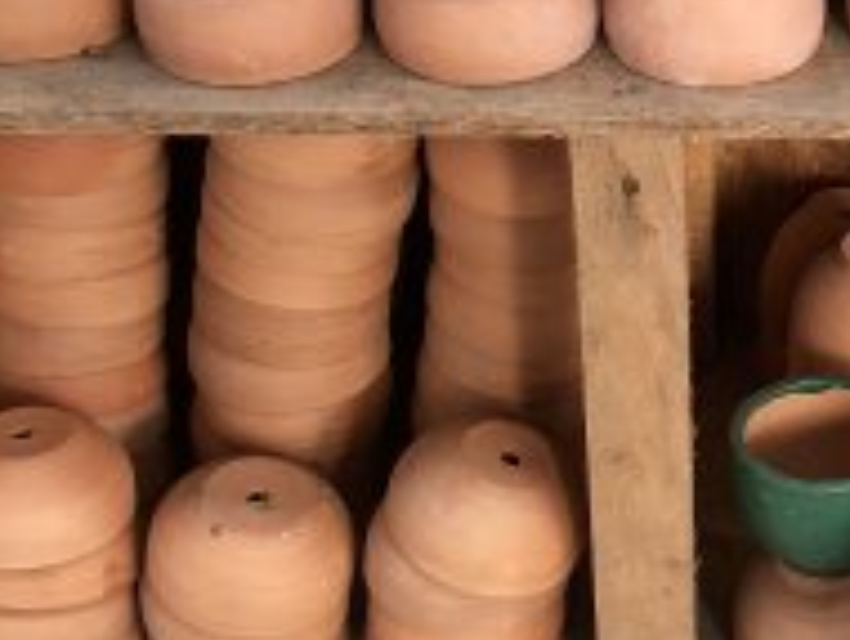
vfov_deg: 16.4
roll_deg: -0.4
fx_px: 2213
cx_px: 756
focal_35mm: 90
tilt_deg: -34.4
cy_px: 289
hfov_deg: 21.3
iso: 25
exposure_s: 1/33
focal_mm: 3.99
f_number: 1.8
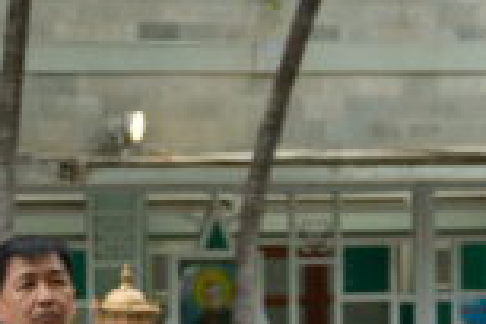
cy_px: 365
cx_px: -345
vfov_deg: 8.7
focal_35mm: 157
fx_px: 2119
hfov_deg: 12.2
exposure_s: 1/200
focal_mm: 40
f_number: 4
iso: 2000
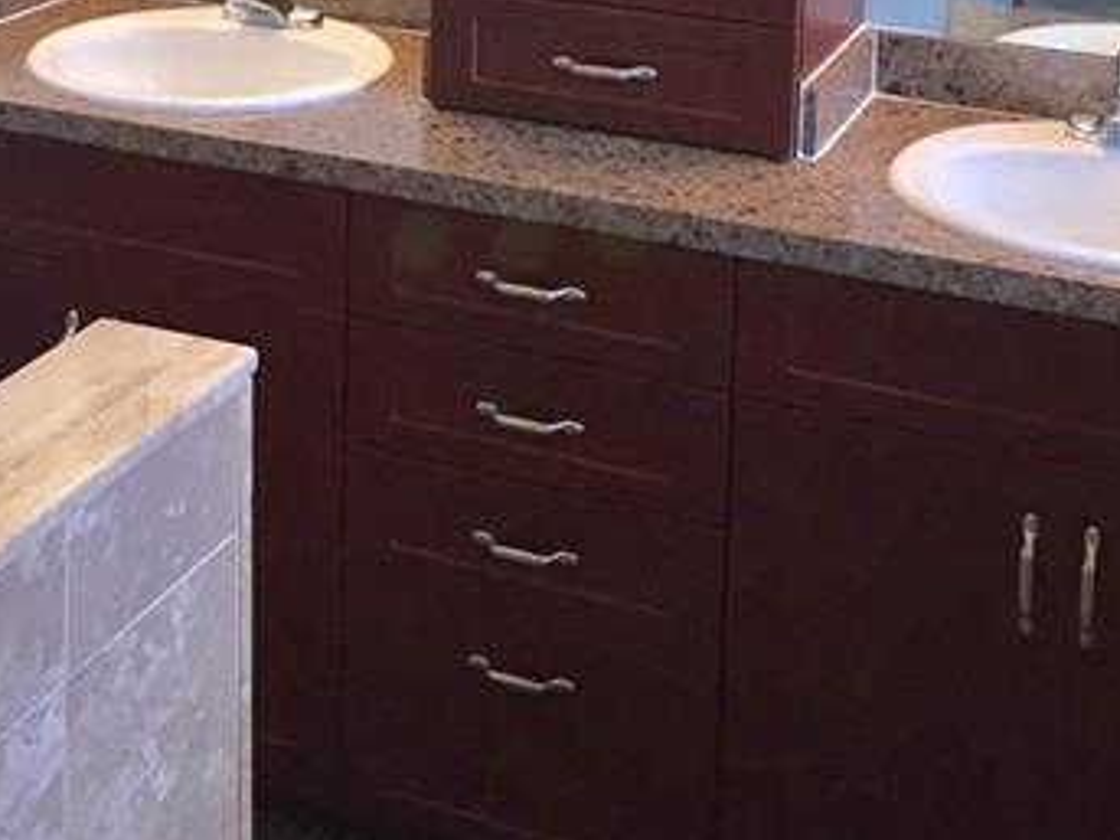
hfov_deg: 29.7
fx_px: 2102
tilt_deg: -7.4
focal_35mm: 65
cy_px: -193
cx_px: 402
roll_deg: -1.4
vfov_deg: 20.9
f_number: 2.2
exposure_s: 1/30
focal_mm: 4.15
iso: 40
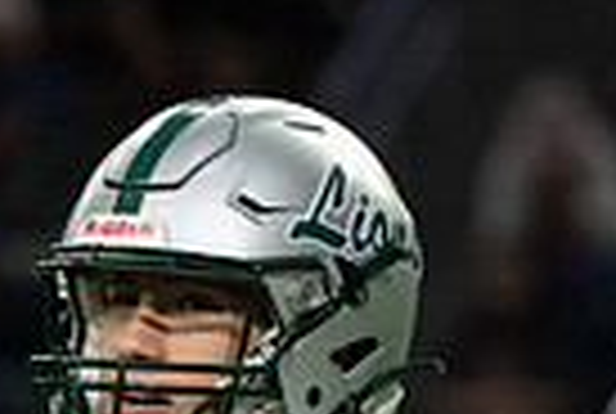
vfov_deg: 1.2
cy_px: 812
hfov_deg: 1.7
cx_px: 436
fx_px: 20235
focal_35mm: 1180
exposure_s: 1/400
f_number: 5.6
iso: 5000
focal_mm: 279
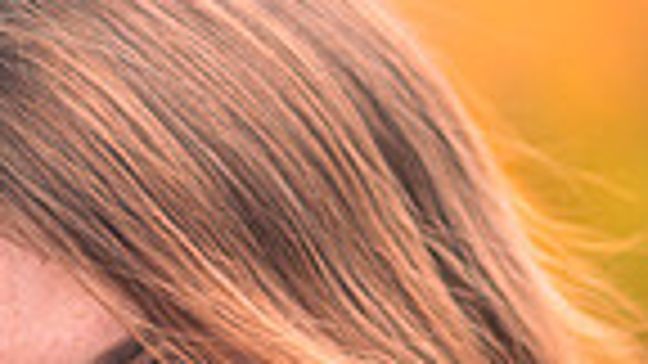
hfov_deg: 4.7
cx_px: 209
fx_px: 7852
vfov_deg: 2.6
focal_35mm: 457
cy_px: 648
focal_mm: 105
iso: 200
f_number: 2
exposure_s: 1/500
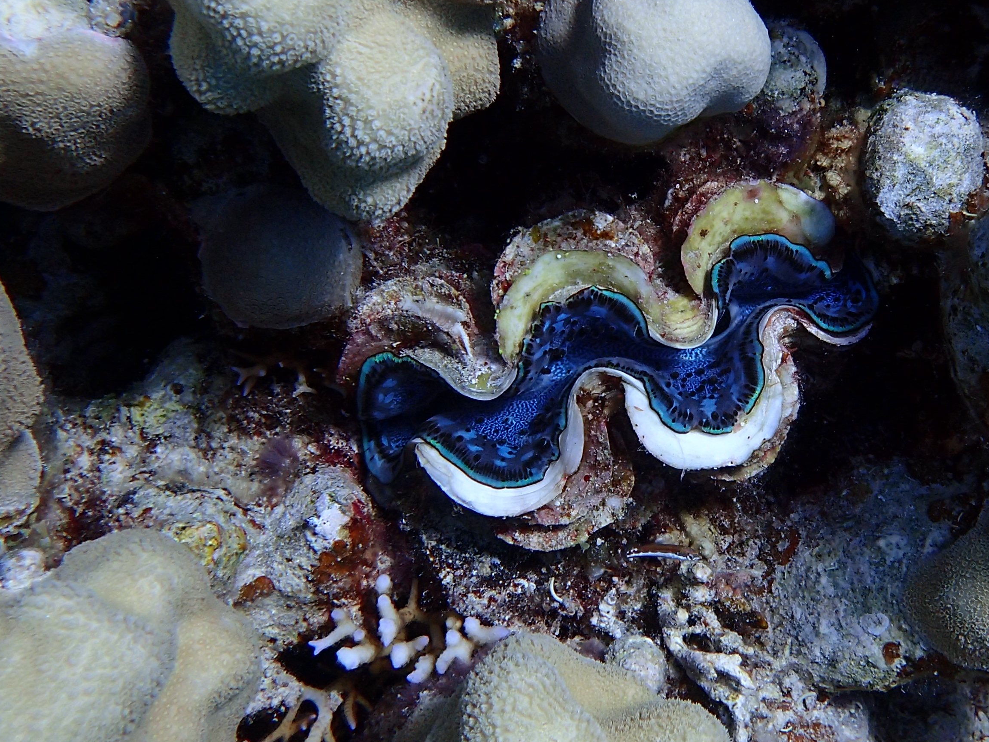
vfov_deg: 29.1
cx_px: 636
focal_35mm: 50
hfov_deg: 37.9
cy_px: 314
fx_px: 1429
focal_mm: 4.5
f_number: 2.8
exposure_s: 1/800
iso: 100
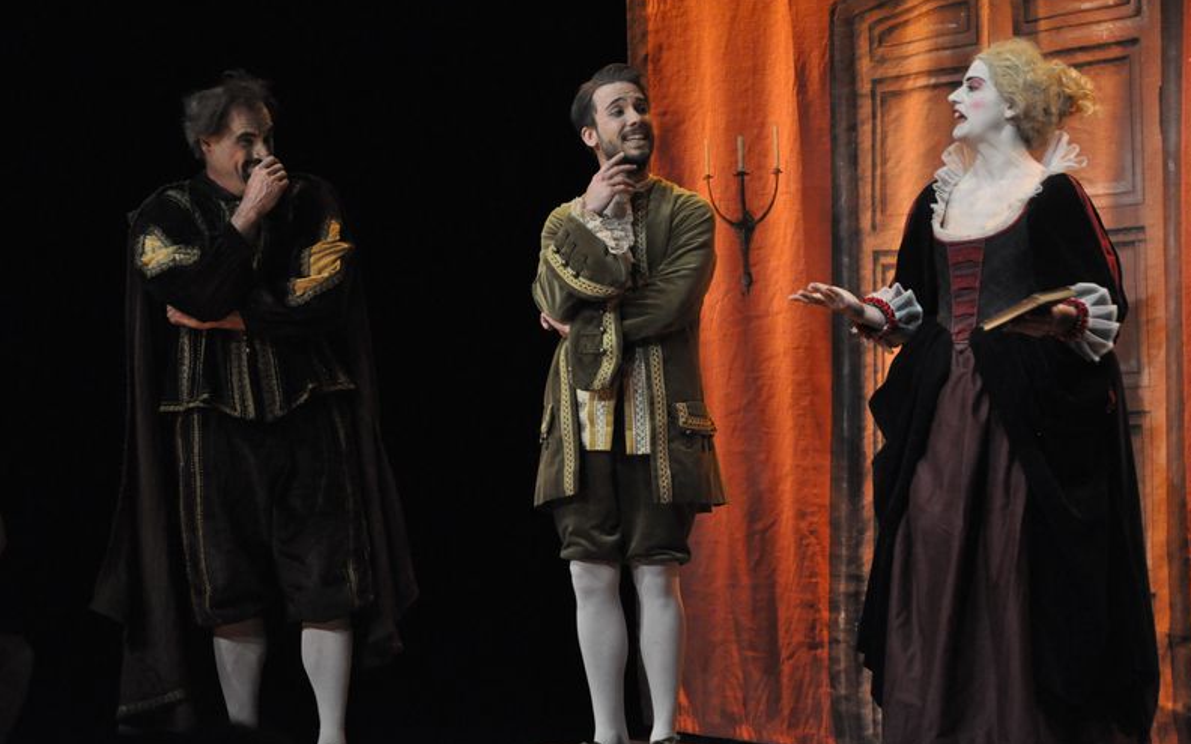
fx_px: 3506
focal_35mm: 108
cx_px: 600
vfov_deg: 12.1
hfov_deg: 19.3
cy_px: 357
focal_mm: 70
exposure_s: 1/60
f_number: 5.3
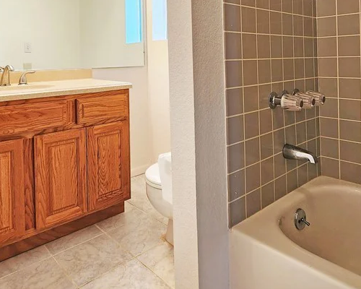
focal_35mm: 26
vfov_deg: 52.1
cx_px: 170
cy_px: 66
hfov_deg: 66.0
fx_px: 278
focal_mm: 2.2
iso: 64
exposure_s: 1/60
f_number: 2.2
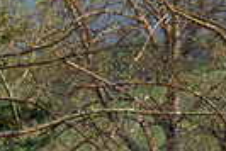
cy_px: 316
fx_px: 7328
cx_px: -206
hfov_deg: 1.8
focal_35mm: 1166
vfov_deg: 1.2
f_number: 5.6
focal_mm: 268
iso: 400
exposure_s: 1/1250
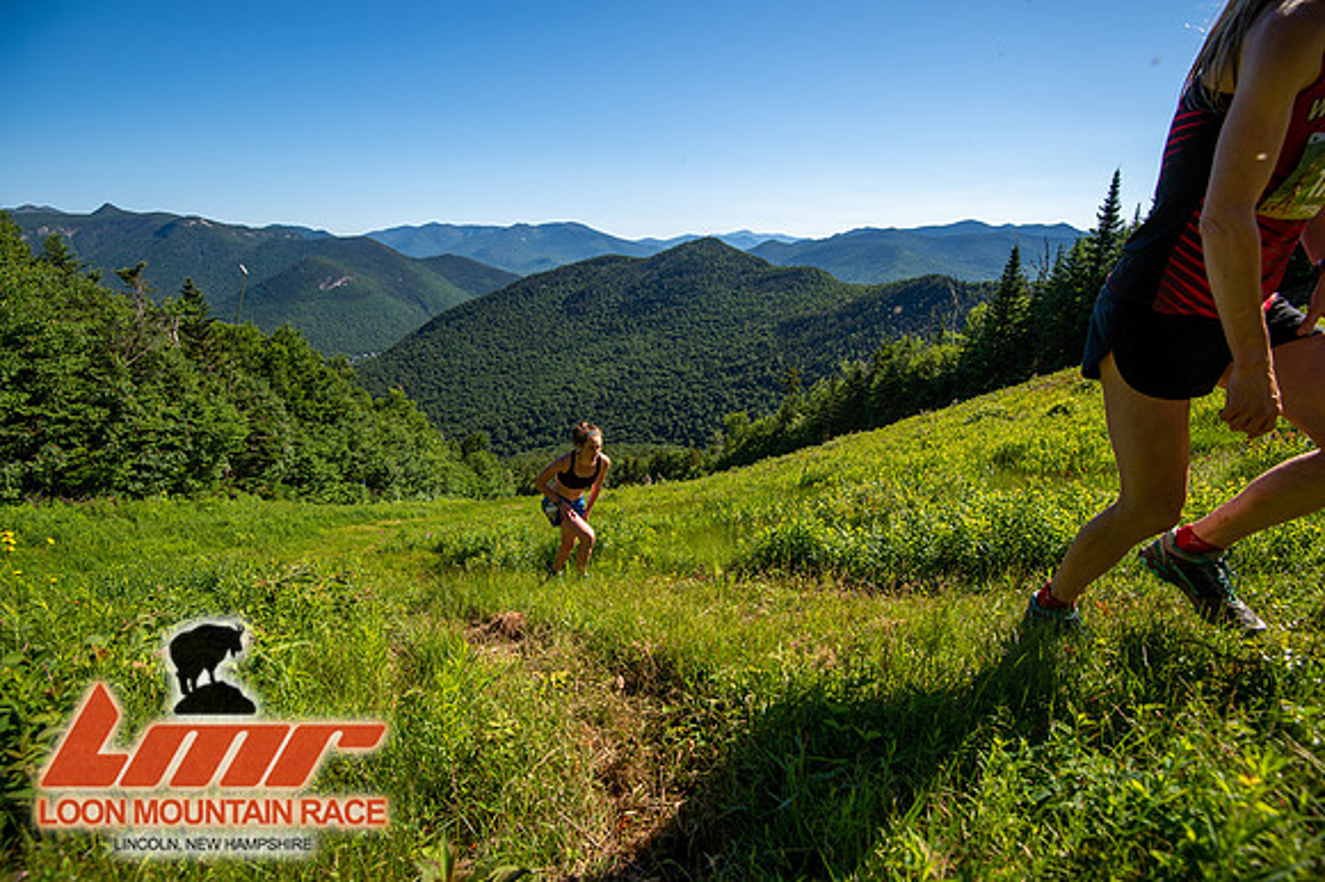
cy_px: 441
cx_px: 662
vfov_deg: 73.7
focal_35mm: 16
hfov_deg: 96.8
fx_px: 589
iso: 100
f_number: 5
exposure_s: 1/640
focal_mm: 16
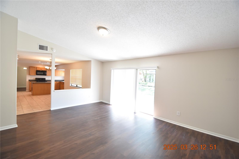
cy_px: 80
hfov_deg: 100.4
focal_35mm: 15
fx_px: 100
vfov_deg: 77.3
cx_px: 120
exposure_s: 1/60
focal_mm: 10
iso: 450
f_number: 4
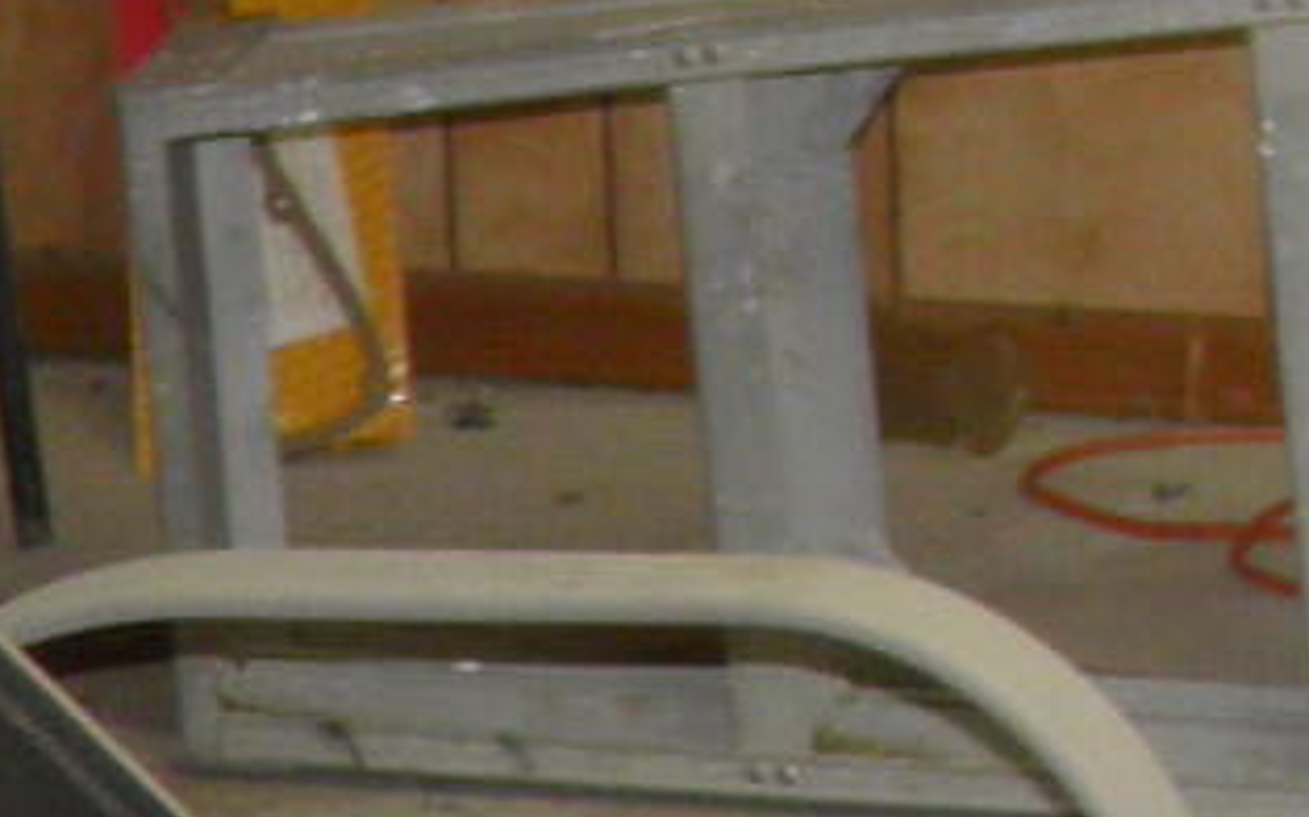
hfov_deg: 7.9
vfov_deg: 5.1
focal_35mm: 242
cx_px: 3418
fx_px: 8630
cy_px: -1584
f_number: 3.1
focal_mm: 6.3
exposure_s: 1/50
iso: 100
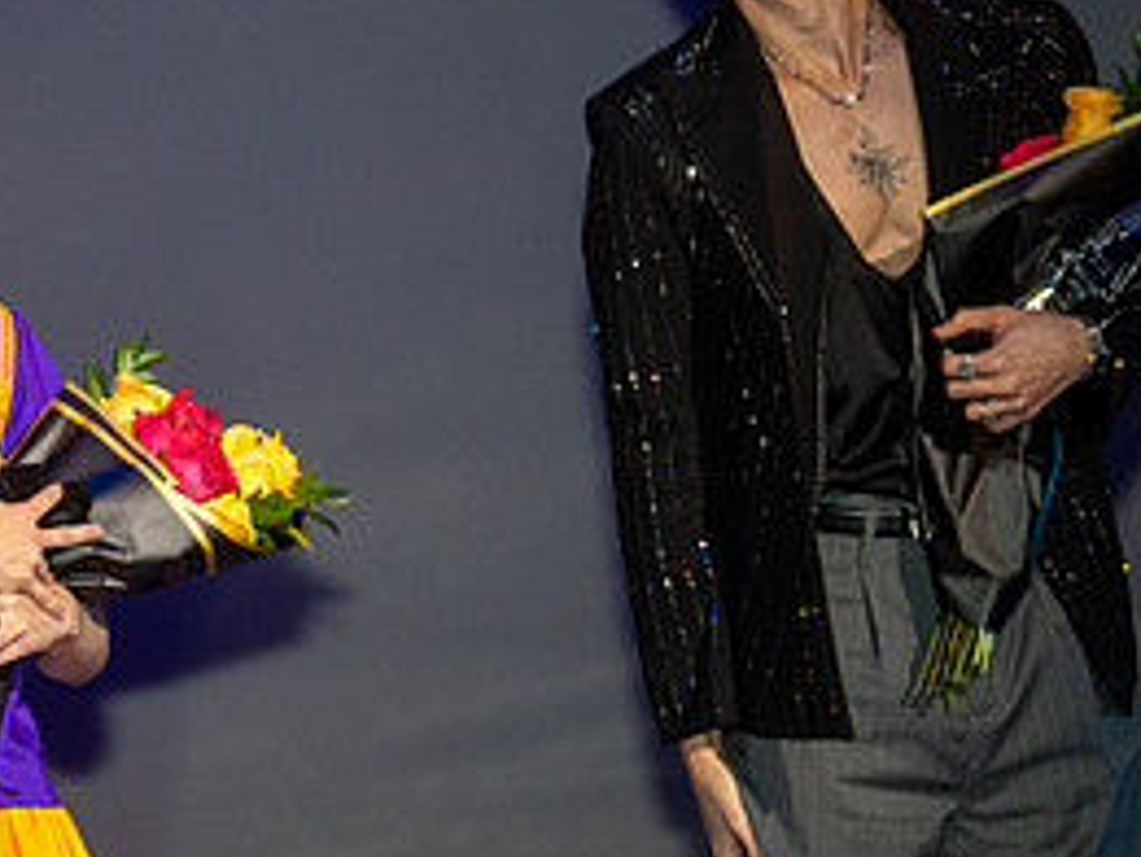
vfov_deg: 5.9
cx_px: 310
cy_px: 326
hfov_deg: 7.8
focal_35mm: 254
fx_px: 8376
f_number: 4
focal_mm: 119
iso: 3200
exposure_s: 1/125
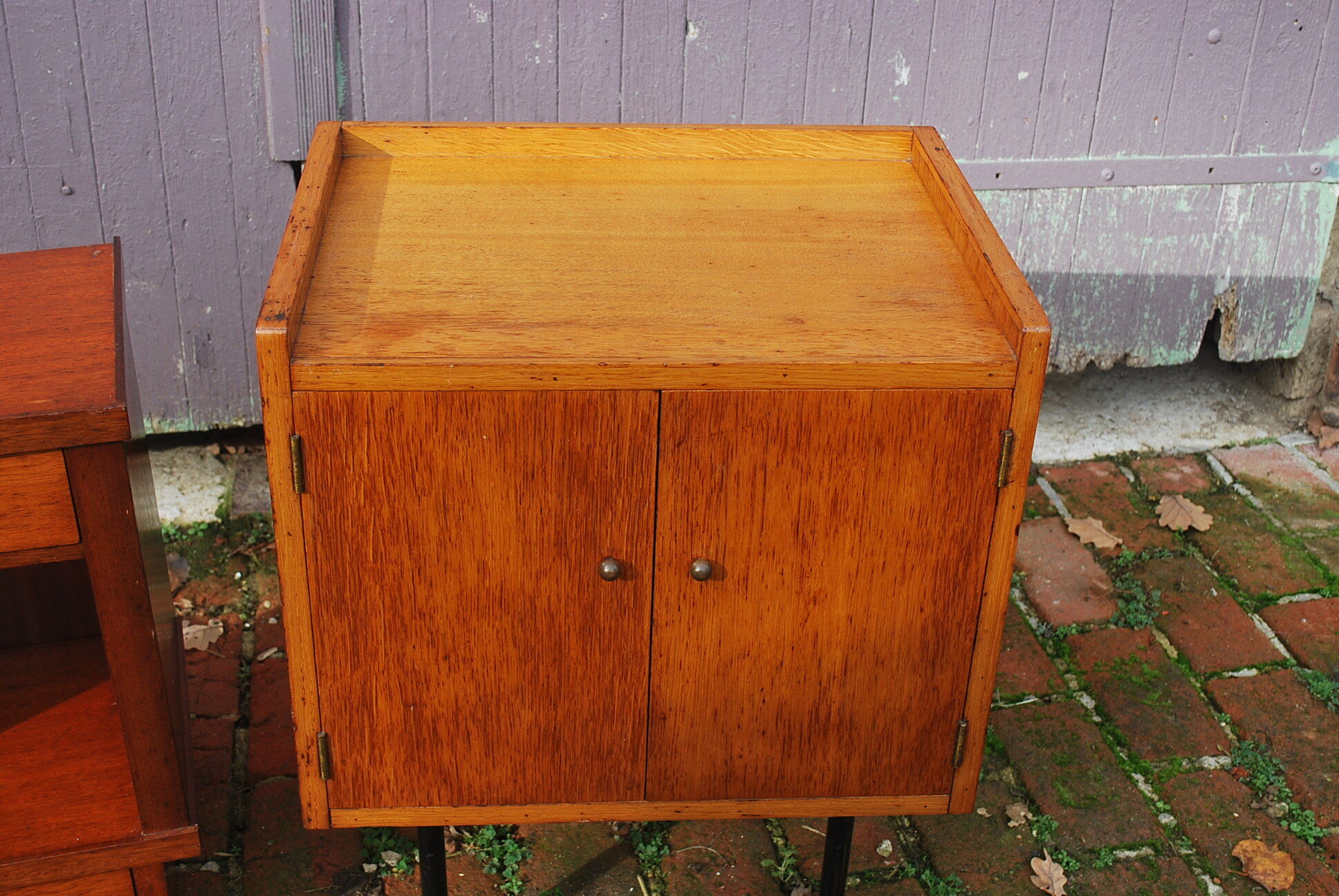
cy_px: 448
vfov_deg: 29.9
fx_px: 1676
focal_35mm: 45
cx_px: 670
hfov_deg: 43.6
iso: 140
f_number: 5.6
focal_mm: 30
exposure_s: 1/125
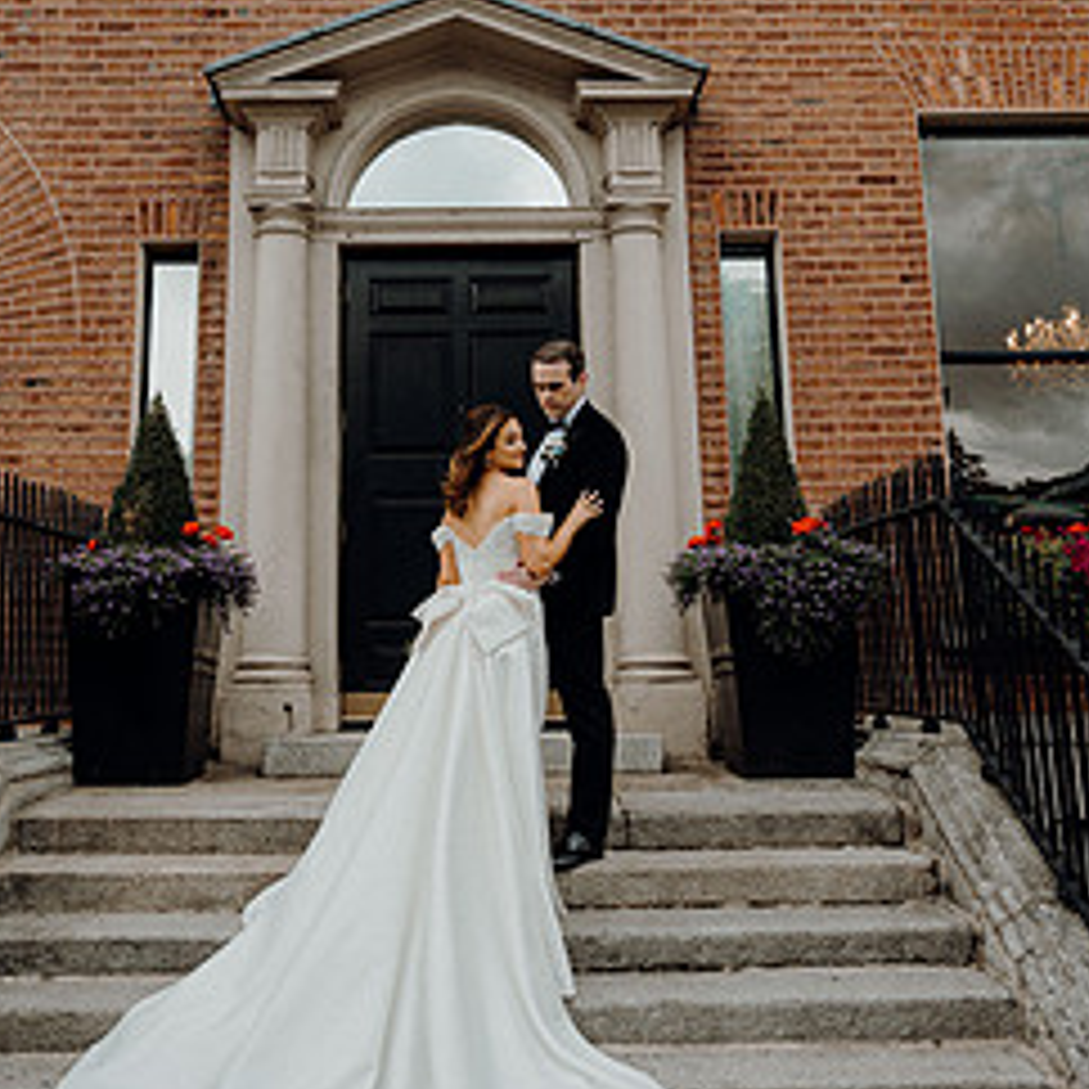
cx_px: 459
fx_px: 1353
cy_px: 356
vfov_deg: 43.2
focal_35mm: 38
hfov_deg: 43.7
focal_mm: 24
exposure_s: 1/250
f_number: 3.5
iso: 160
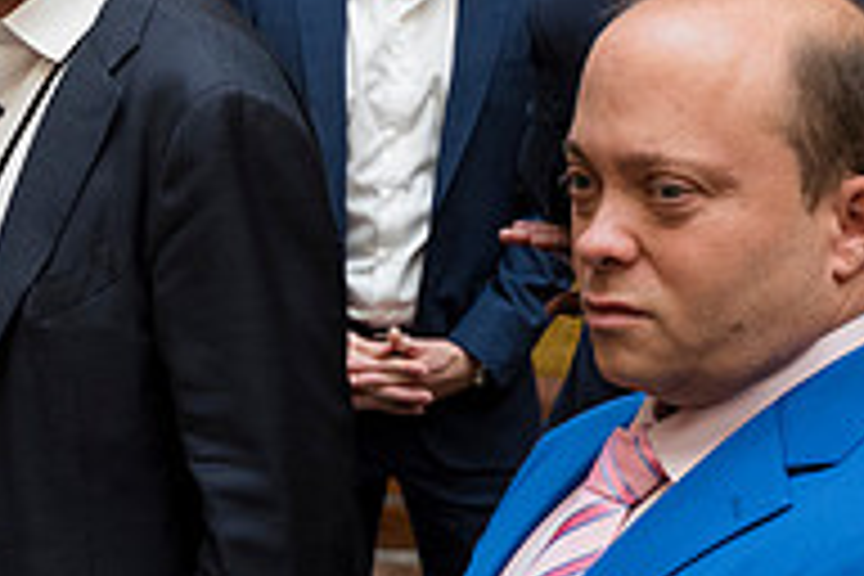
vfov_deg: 12.9
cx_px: 22
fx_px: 2544
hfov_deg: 18.8
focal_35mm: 106
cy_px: 133
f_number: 4.5
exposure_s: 1/125
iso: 1600
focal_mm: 35
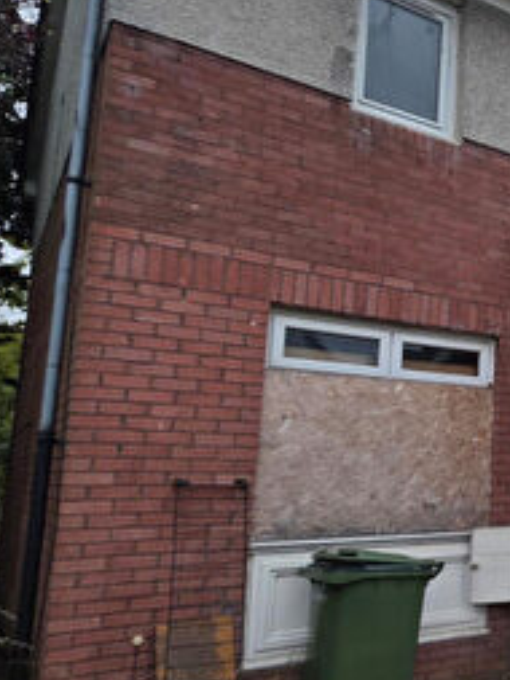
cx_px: 709
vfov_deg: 51.2
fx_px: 707
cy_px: 386
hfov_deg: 29.4
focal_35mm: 36
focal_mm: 2.2
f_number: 1.9
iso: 40
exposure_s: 1/722
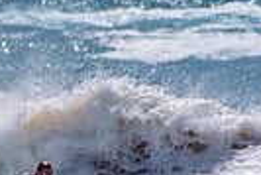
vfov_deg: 0.5
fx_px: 19371
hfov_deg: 0.8
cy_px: 220
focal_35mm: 2669
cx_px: 63
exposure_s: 1/2000
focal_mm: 500
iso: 64
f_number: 6.3
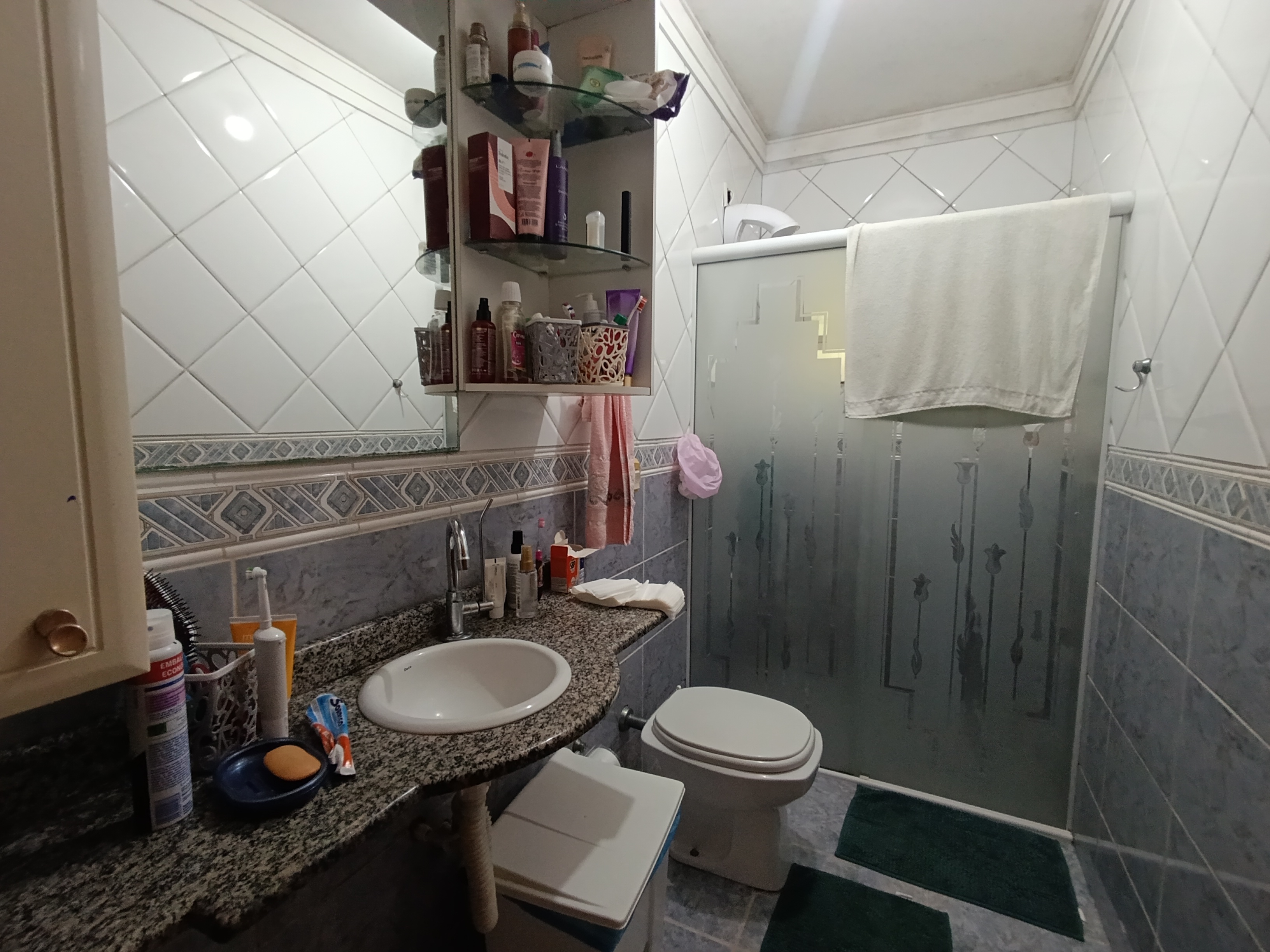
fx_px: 587
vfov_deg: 78.1
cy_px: 476
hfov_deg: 94.5
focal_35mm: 16
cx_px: 635
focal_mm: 1.65
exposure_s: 1/60
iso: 400
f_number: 2.2
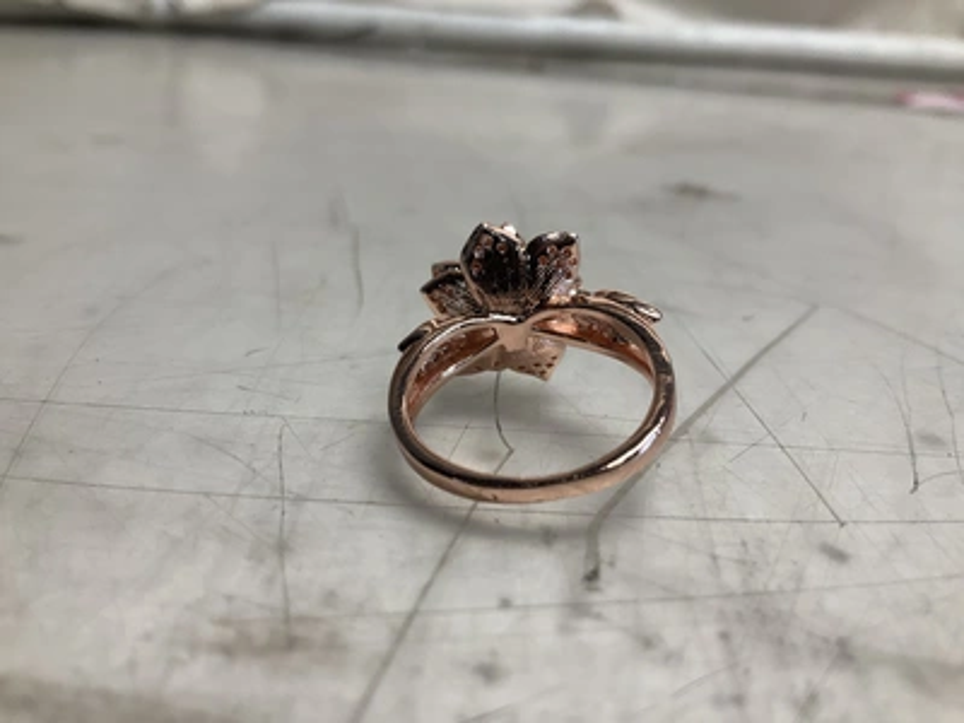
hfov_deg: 61.7
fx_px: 808
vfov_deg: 48.2
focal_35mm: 29
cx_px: 482
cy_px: 362
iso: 50
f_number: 1.8
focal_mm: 3
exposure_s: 1/120
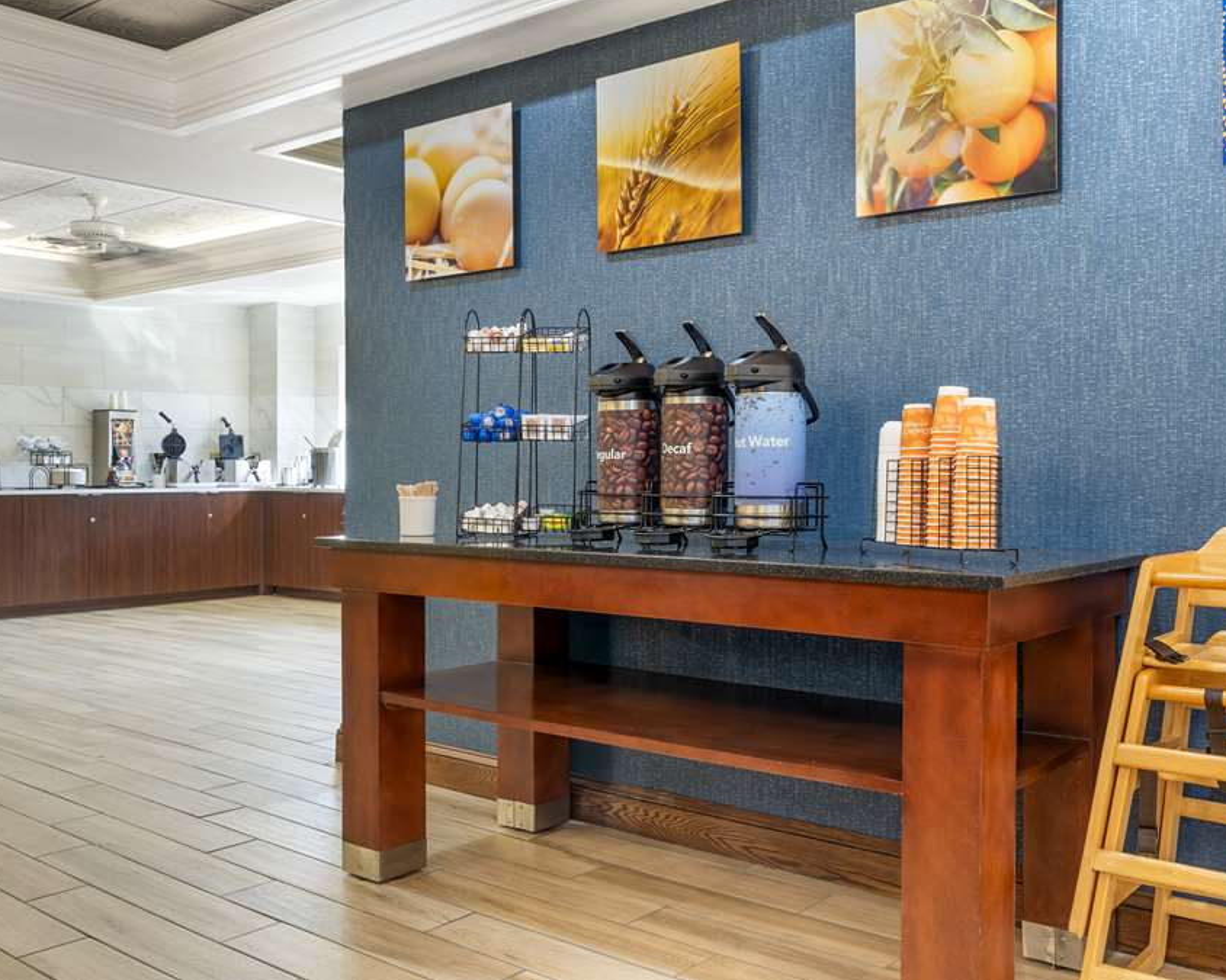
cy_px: 486
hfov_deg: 54.0
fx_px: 1197
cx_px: 711
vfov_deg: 44.5
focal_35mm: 33
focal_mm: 29
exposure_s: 2.5
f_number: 9
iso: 200
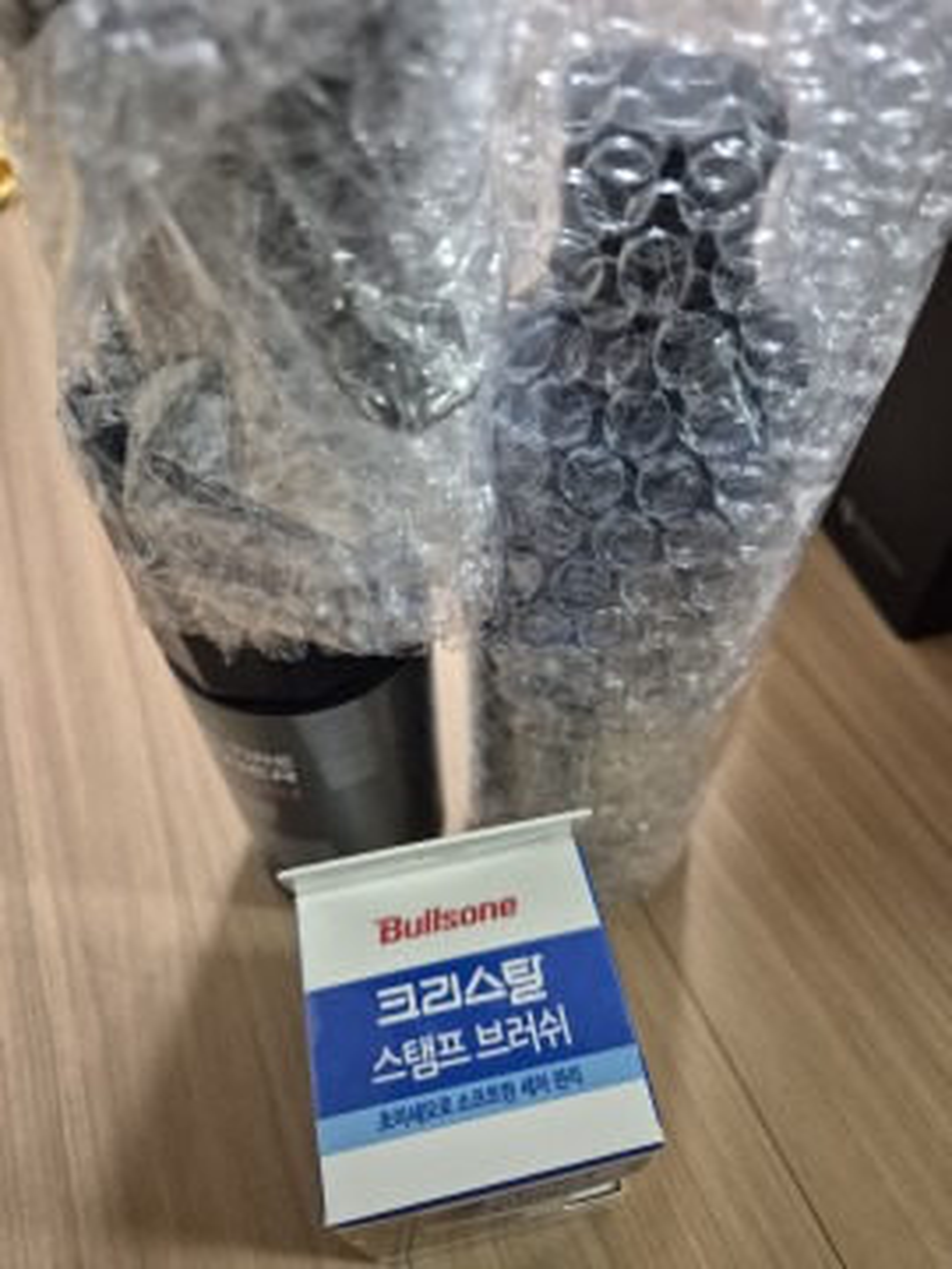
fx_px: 843
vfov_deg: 73.9
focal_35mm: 23
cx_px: 476
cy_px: 634
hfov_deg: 58.9
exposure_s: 1/60
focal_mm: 5.4
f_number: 1.8
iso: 1000
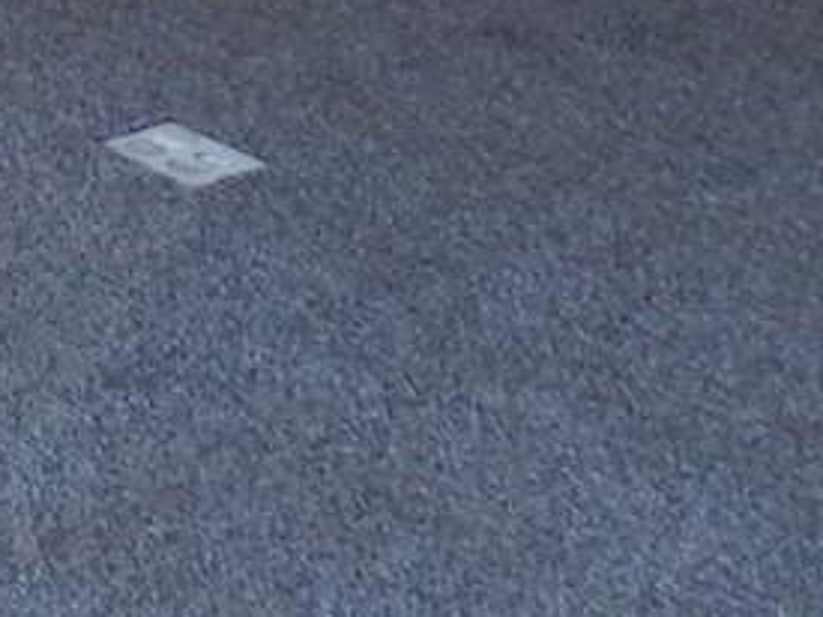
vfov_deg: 10.3
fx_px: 3042
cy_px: -782
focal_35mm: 128
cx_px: -1523
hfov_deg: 11.0
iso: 125
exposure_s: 1/60
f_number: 3
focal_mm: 4
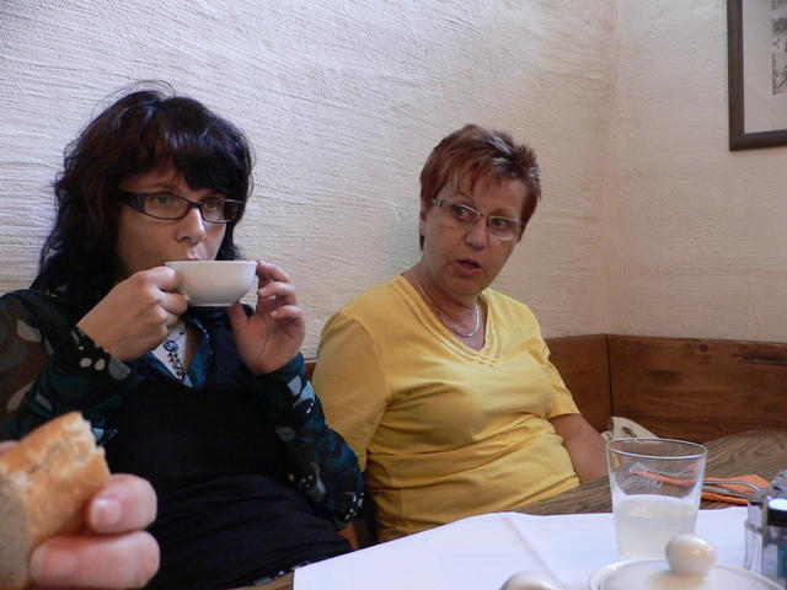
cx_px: 394
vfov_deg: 40.7
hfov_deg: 52.6
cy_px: 295
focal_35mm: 35
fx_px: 796
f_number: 2.8
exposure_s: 1/13
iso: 200
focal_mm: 4.6
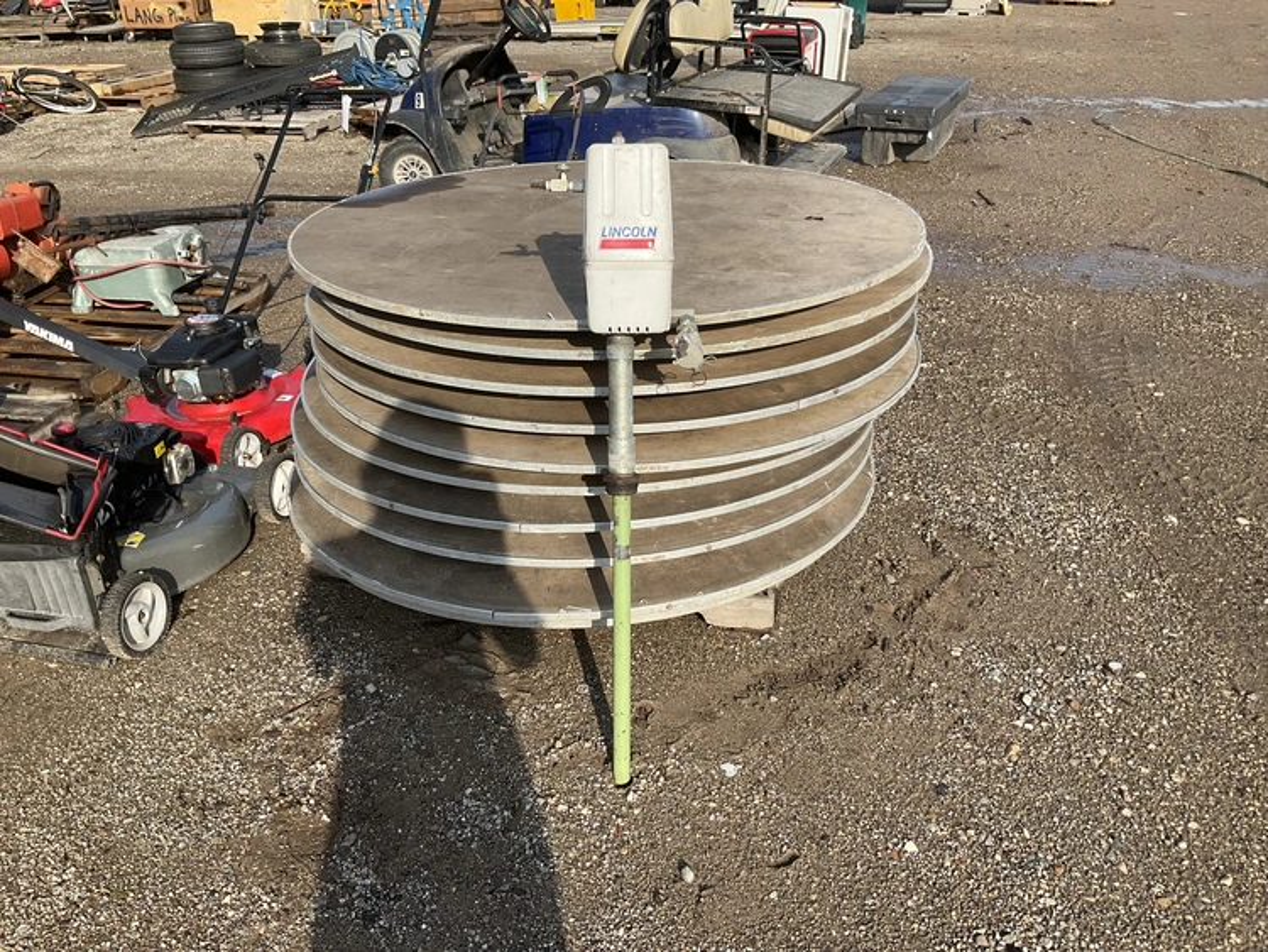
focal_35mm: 29
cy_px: 476
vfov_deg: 48.3
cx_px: 634
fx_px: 1063
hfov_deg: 61.6
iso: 25
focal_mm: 3
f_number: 1.8
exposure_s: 1/1121
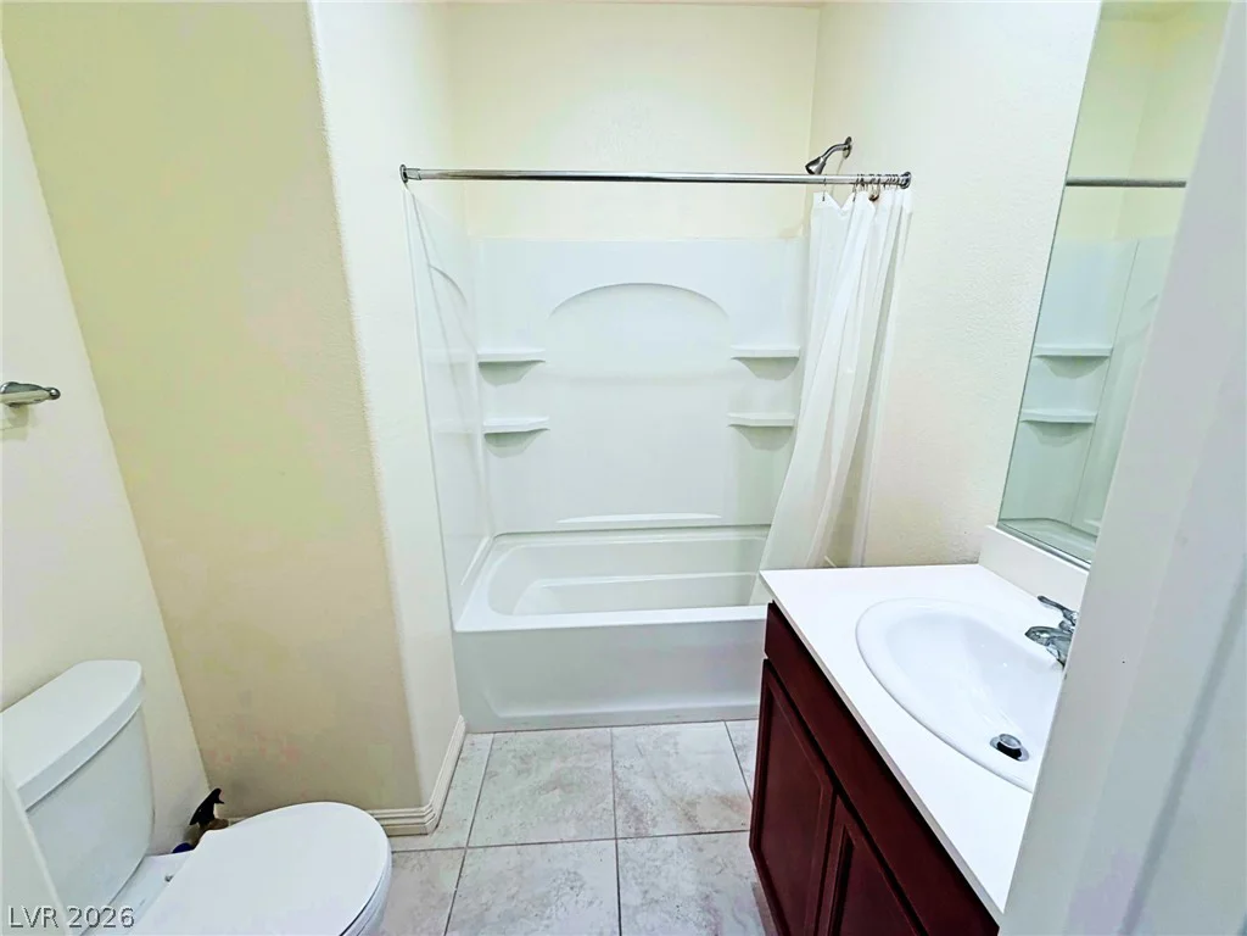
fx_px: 504
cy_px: 468
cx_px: 624
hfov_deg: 102.1
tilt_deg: -13.3
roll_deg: +1.8
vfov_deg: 85.7
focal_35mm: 14
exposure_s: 1/120
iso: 200
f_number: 2.2
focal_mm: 2.22
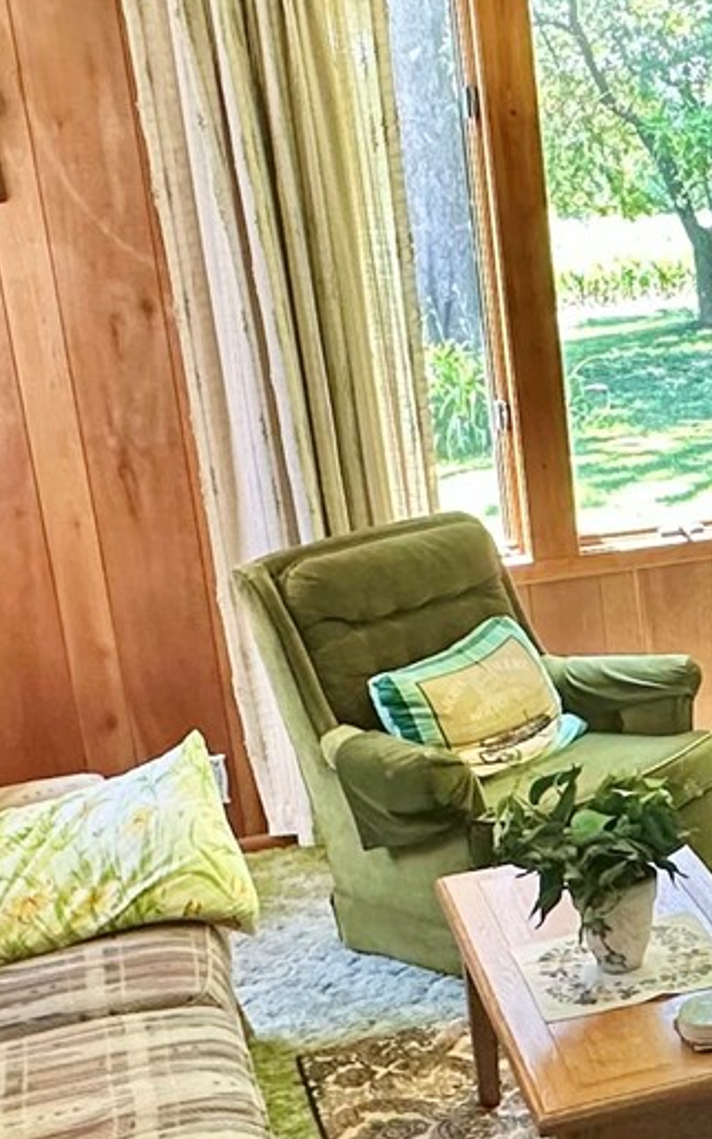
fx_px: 1831
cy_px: 648
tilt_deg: -16.0
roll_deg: +1.0
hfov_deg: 19.4
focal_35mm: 59
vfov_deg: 34.5
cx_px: 1044
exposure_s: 1/99
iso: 250
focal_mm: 2.22
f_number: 2.2
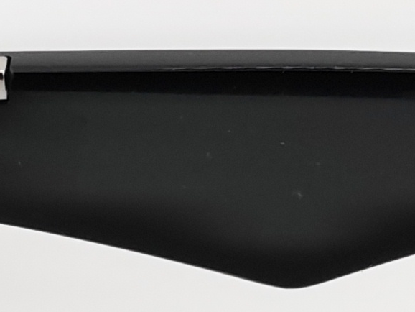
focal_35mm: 170
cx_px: 50
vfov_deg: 8.7
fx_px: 2039
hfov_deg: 11.6
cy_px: 161
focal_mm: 6.12
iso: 1000
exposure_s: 1/400
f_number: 1.9
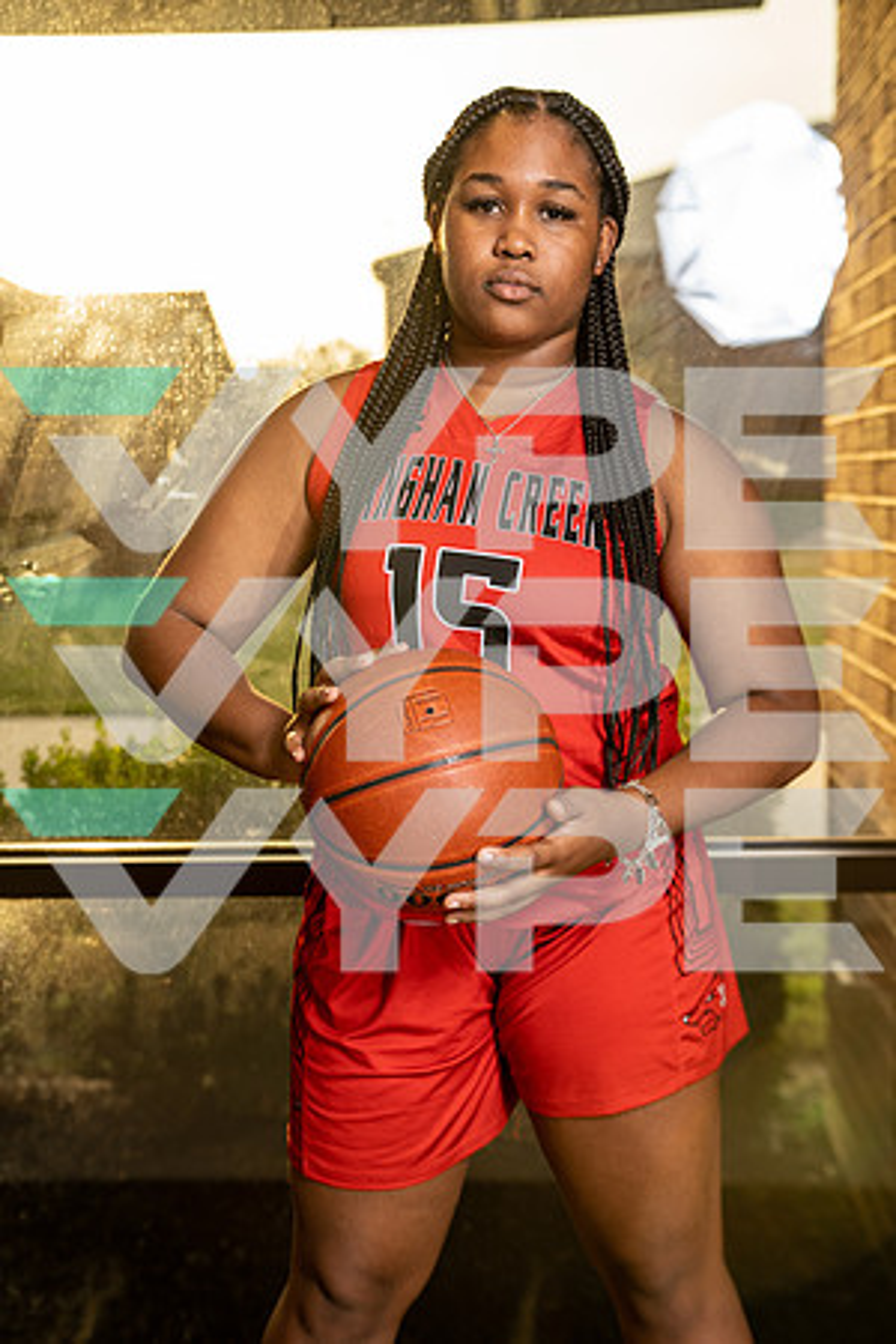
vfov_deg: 42.7
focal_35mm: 46
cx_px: 448
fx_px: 1717
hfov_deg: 29.2
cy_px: 672
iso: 320
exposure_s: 1/250
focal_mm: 46
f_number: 3.2
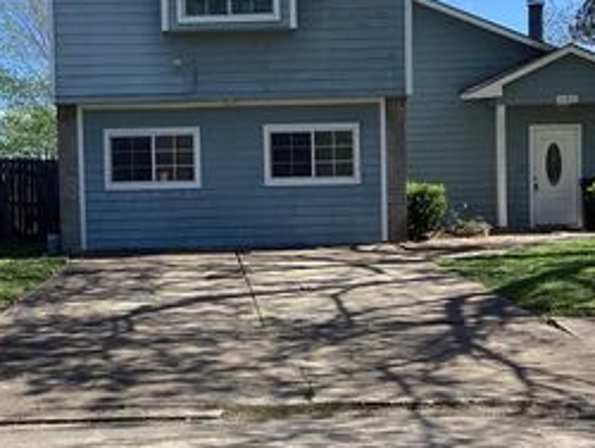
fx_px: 1067
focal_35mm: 62
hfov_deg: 31.0
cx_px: 221
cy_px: 230
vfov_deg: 23.7
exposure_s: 1/1181
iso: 25
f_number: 2.4
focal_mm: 3.3
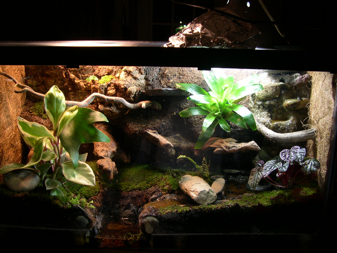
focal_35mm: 38
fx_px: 370
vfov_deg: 37.7
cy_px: 126
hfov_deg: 49.0
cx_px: 168
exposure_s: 1/9.1
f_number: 2.8
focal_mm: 8
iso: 100
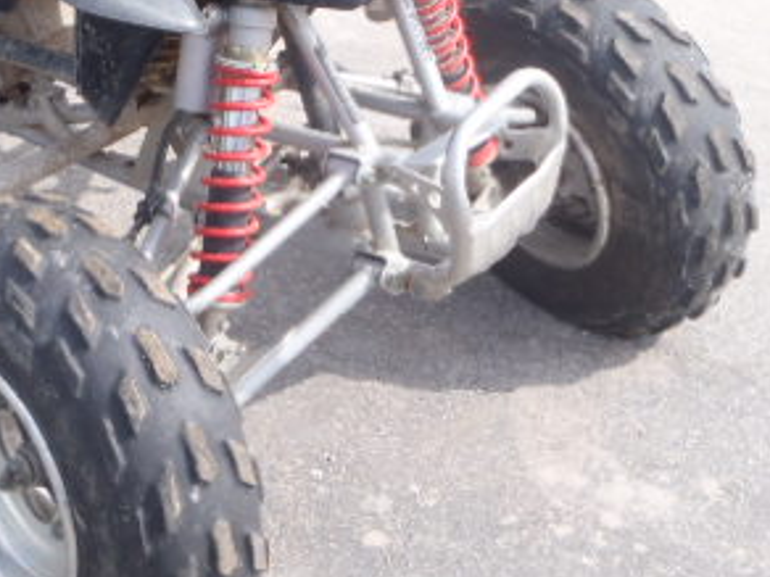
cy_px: 82
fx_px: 1757
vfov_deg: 18.4
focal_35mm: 79
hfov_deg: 24.0
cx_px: 76
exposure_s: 1/160
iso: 80
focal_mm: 6.53
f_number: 5
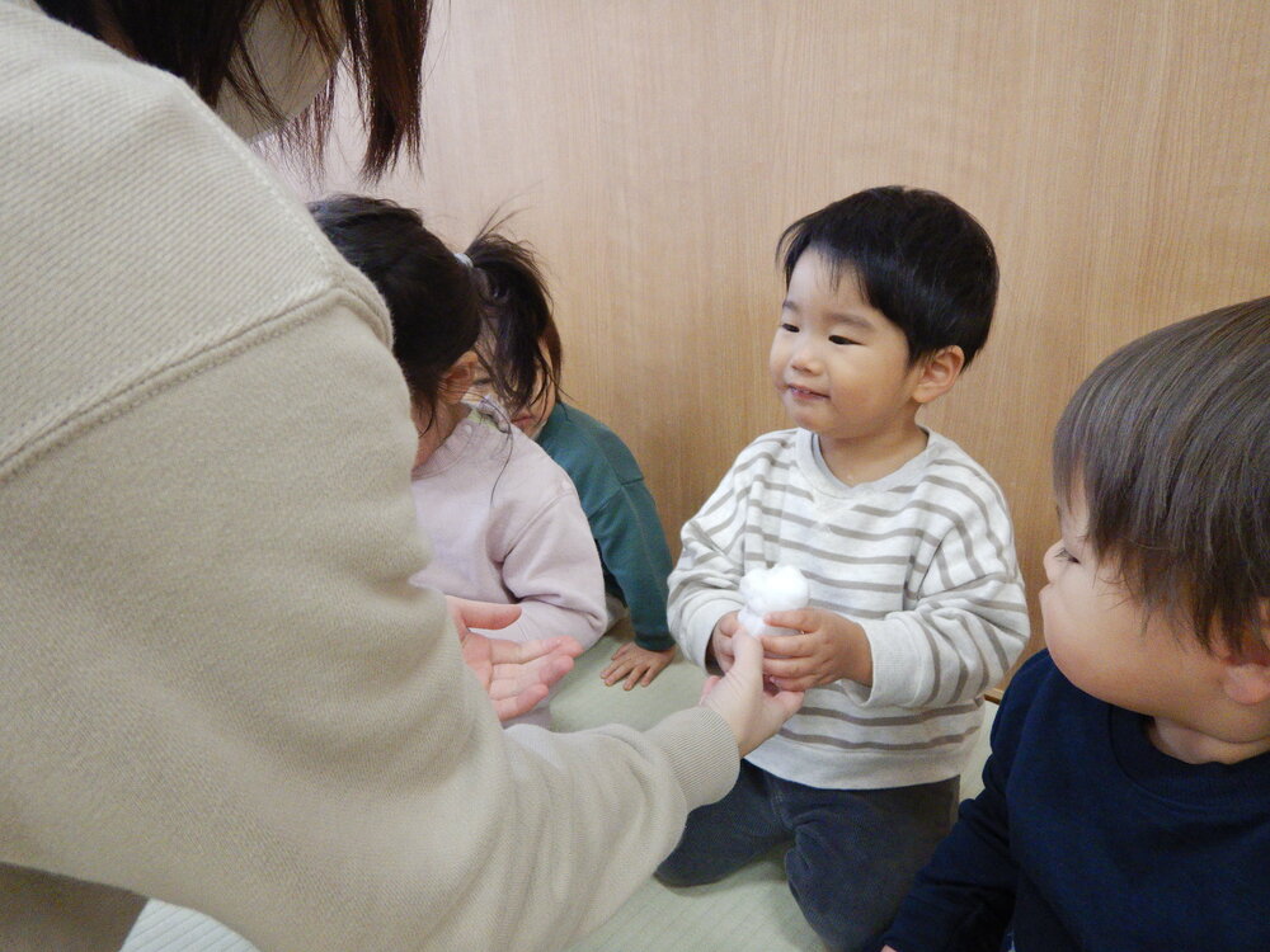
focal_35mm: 24
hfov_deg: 71.6
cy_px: 476
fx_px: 881
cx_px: 635
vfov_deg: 56.8
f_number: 2.8
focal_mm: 4.3
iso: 180
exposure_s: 1/30
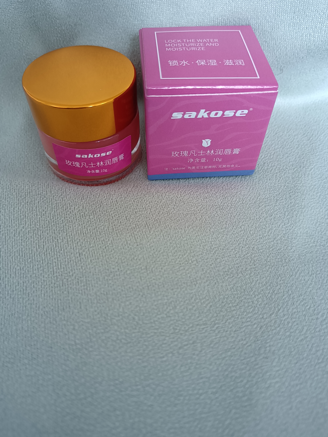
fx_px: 341
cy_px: 218
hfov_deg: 51.4
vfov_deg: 65.3
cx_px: 164
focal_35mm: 27
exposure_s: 1/33.3
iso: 702
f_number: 1.9
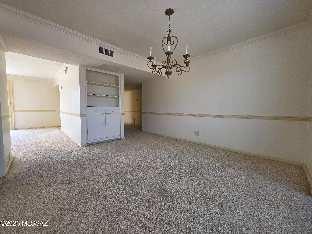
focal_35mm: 13
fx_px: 117
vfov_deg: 89.9
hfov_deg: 106.2
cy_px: 117
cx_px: 156
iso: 64
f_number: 1.9
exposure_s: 1/120
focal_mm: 2.2
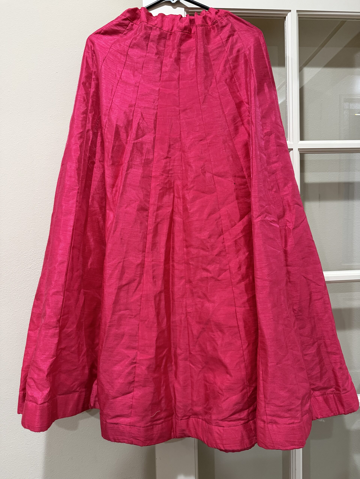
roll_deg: +1.0
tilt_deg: -3.1
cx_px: 180
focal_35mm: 24
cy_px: 240
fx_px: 333
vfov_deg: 71.6
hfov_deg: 56.8
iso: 500
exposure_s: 1/60
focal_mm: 6.76
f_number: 1.78
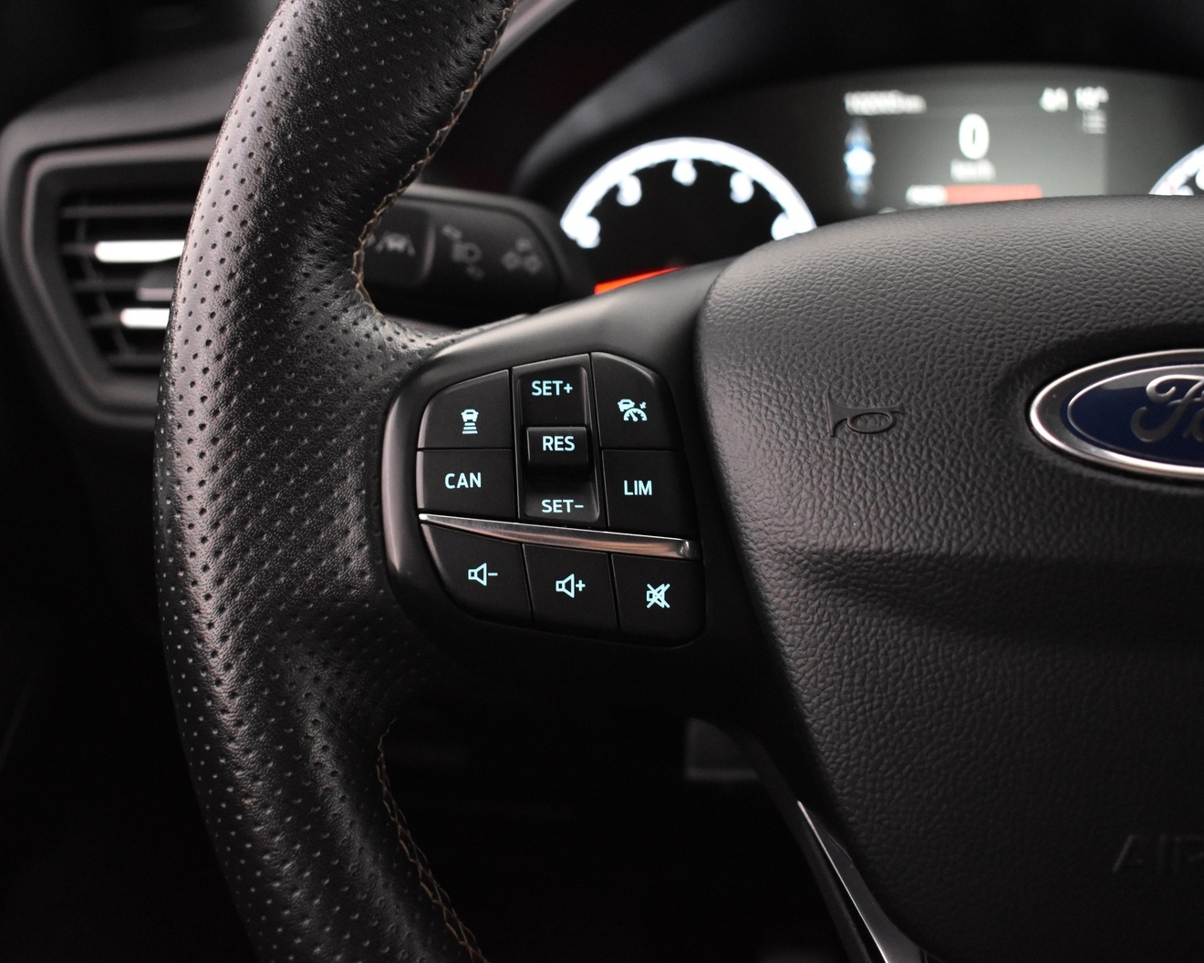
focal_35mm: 38
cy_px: 489
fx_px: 1354
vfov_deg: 39.2
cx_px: 557
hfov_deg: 47.9
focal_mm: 22
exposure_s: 1/30
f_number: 3.8
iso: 3200
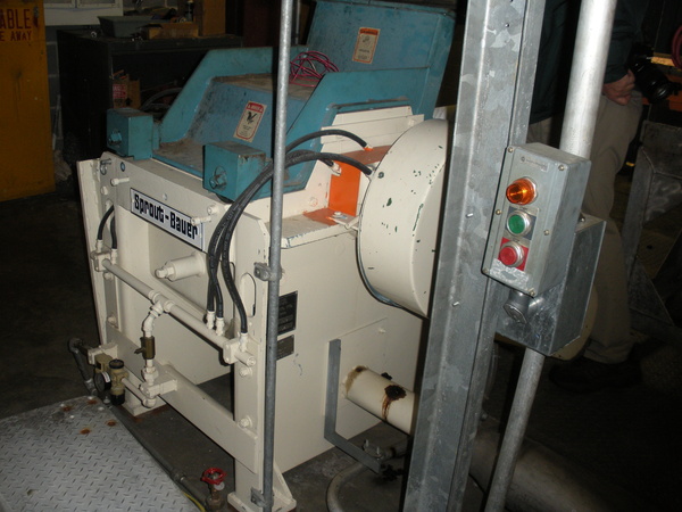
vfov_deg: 39.7
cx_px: 341
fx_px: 709
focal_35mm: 36
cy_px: 256
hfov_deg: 51.4
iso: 165
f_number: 3.5
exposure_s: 1/60
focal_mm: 6.3
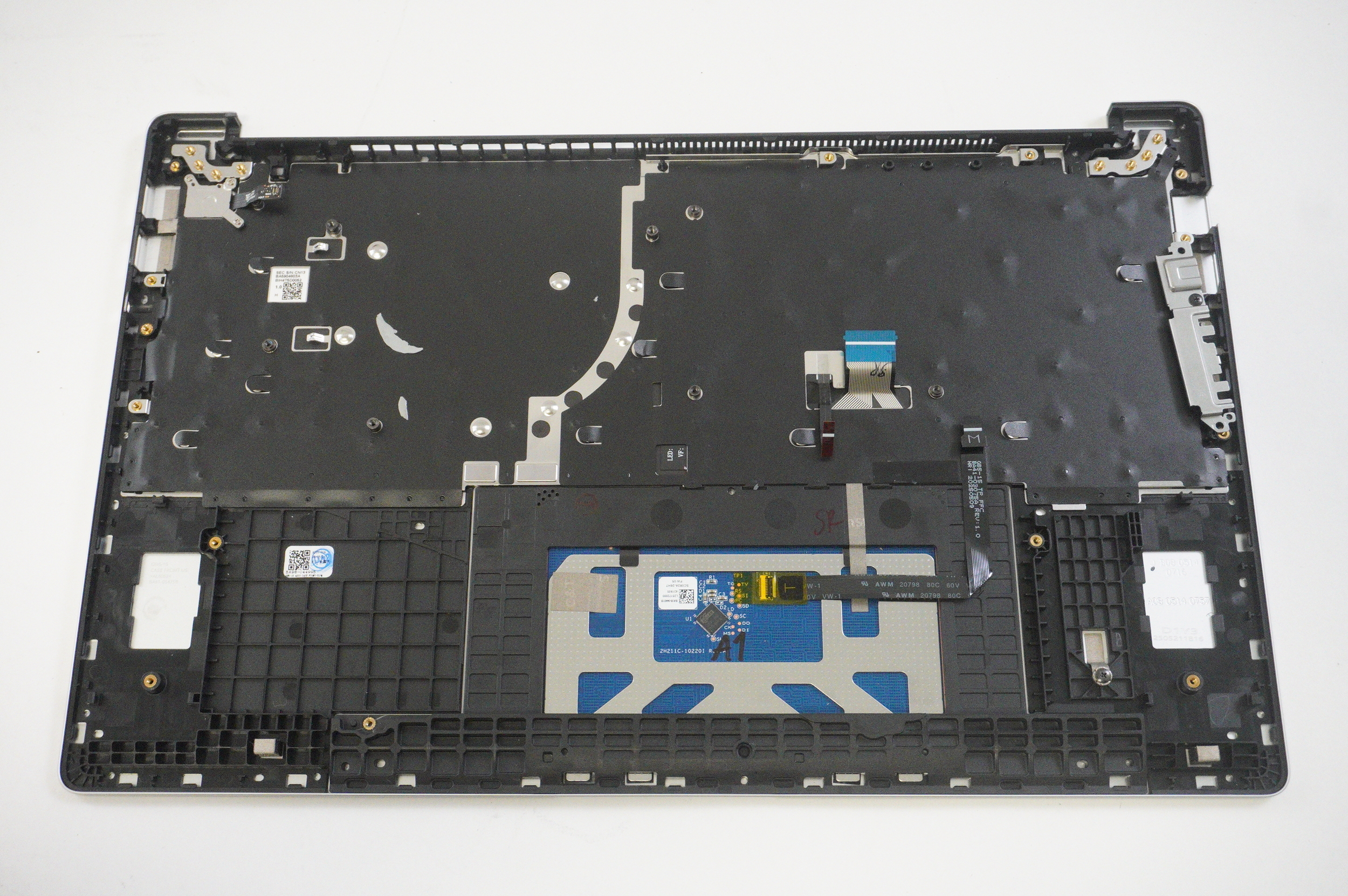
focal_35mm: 36
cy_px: 448
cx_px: 674
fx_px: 1347
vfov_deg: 36.8
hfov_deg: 53.2
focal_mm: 24
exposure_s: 1/250
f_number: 5.6
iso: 6400
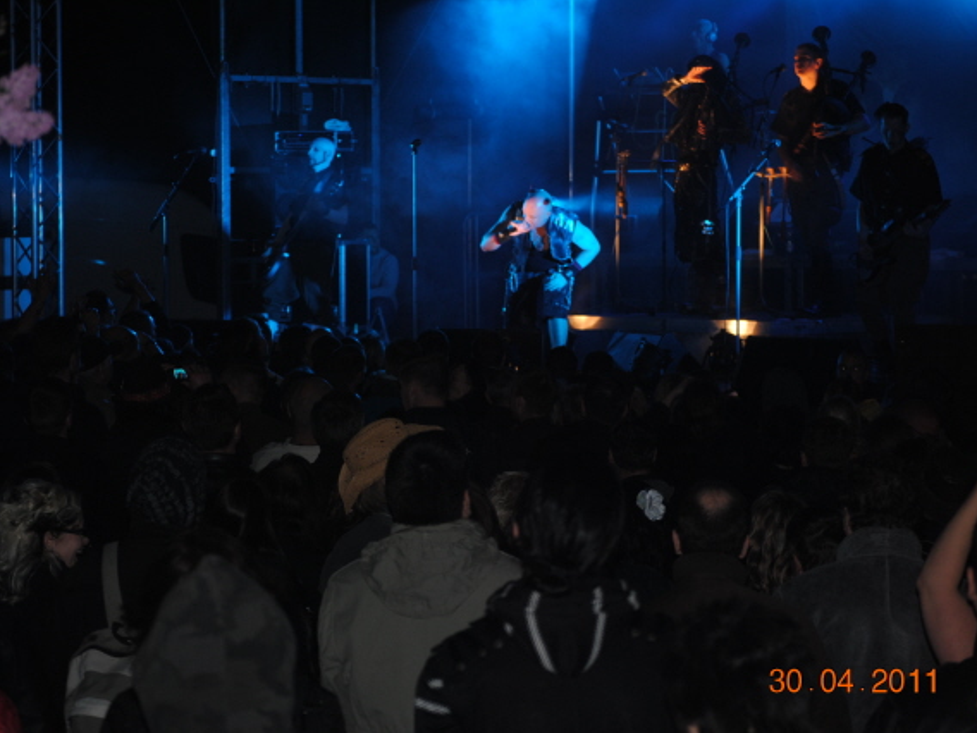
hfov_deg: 16.8
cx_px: 495
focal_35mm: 117
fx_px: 3302
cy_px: 367
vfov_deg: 12.7
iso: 200
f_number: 4.2
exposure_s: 1/60
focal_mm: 72
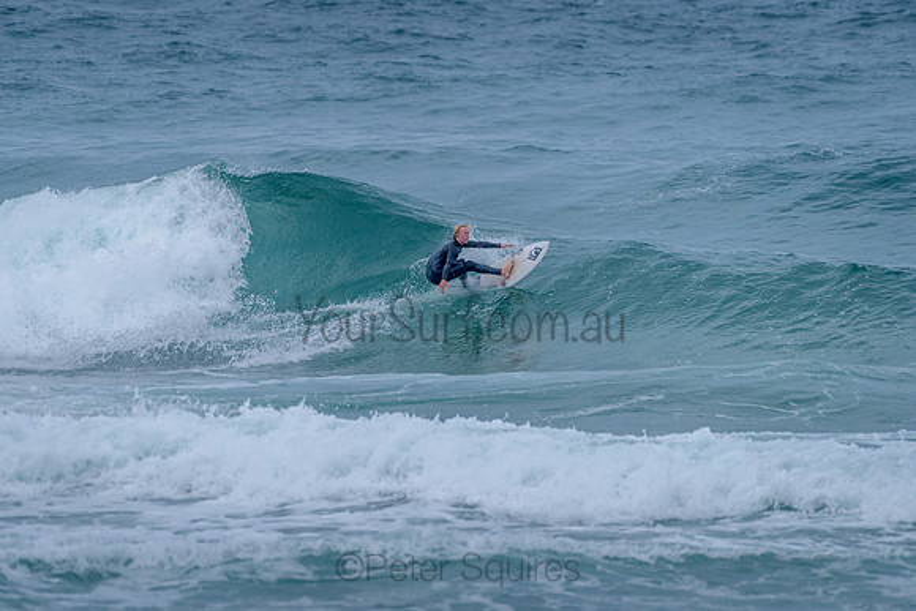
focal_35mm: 613
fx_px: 15595
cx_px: 459
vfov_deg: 2.2
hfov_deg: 3.4
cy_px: 237
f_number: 5.6
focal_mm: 500
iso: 1800
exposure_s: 1/2000
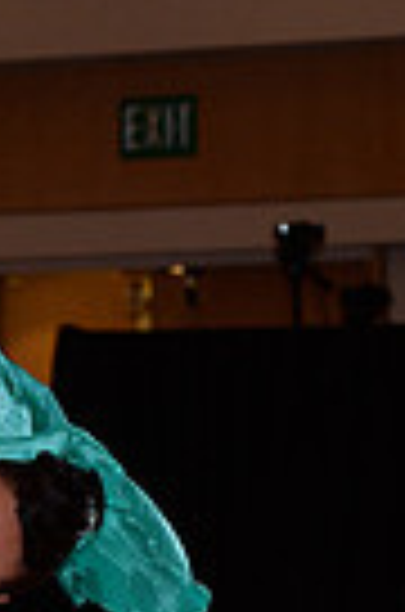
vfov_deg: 5.2
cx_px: -322
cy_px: 1062
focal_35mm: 393
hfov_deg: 3.5
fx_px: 6665
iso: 1600
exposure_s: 1/250
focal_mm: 92
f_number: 5
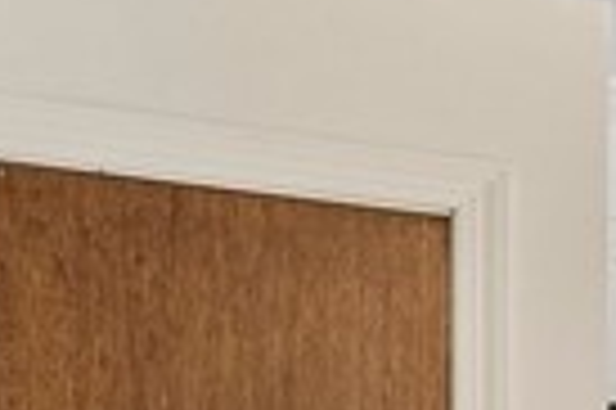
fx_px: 1897
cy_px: 620
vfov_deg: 11.8
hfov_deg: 13.7
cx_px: 1443
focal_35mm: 111
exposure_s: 1/2.5
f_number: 8
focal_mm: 14
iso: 400
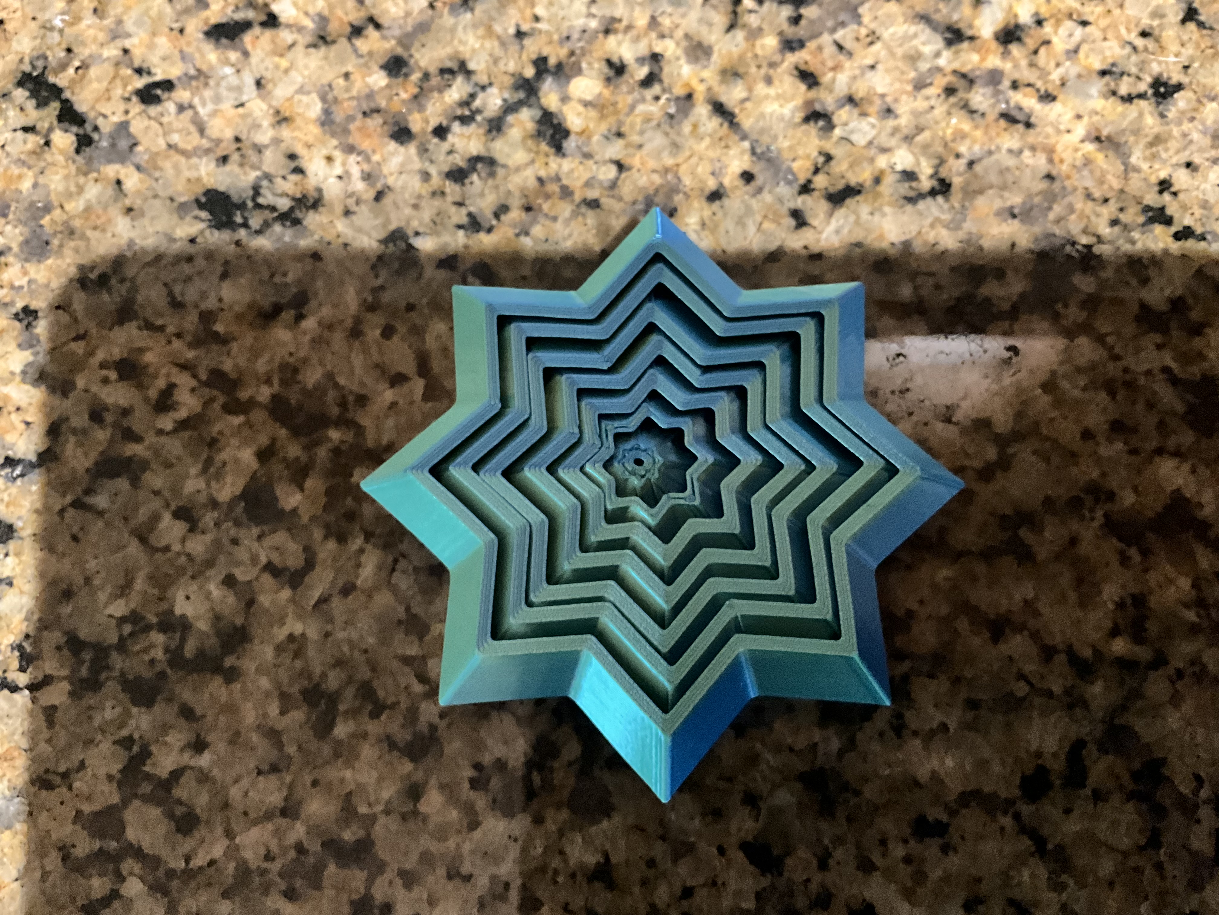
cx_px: 610
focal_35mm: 29
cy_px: 458
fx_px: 1021
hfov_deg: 61.7
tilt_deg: -76.6
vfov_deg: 48.2
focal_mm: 3
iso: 500
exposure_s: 1/30
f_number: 1.8
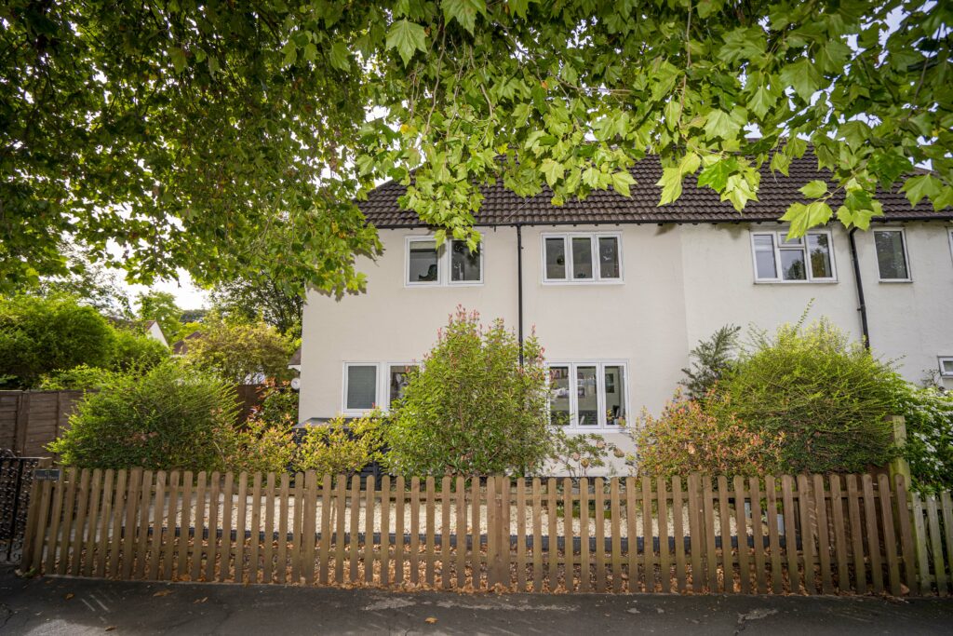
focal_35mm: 16
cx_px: 476
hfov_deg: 96.7
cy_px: 318
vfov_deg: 73.8
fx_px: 424
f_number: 4.5
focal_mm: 16
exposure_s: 1/200
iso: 100
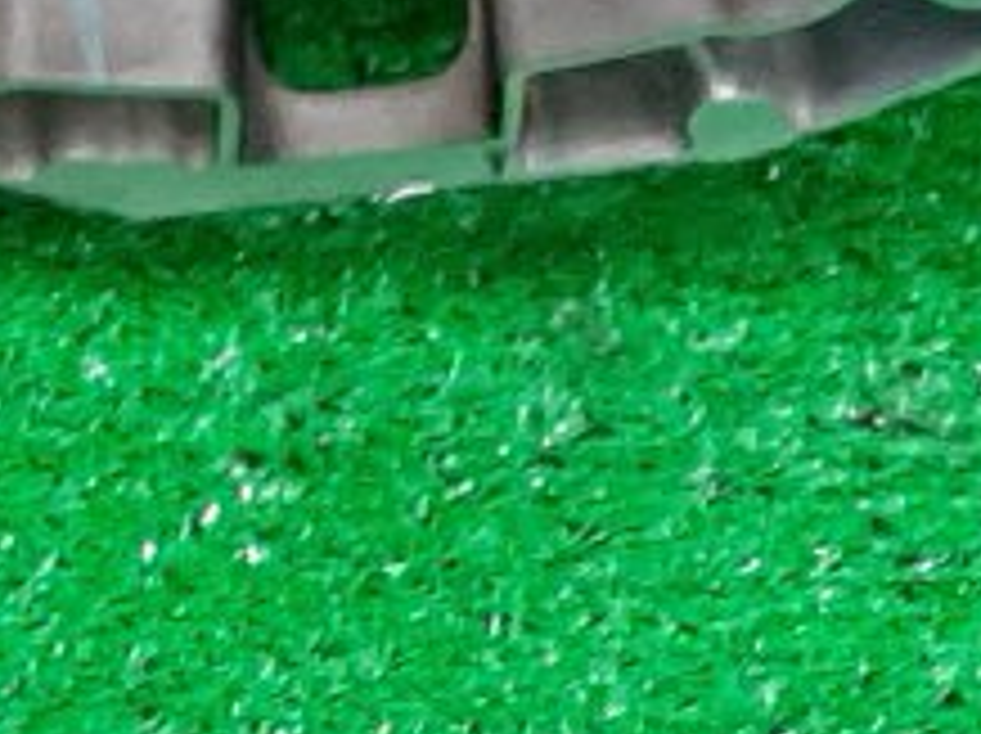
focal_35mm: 172
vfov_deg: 7.5
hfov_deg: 11.4
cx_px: 122
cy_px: -1495
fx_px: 4869
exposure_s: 1/50
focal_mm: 3.93
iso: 160
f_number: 1.7
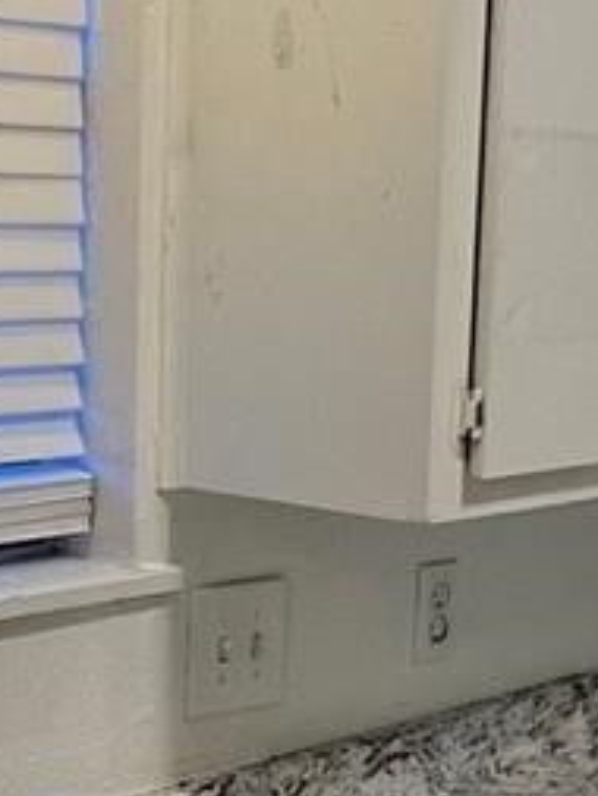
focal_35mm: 79
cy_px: 598
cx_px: 79
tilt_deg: -11.0
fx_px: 1818
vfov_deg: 24.4
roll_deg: -0.6
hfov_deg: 18.4
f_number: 1.8
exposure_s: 1/120
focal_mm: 1.57
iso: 160
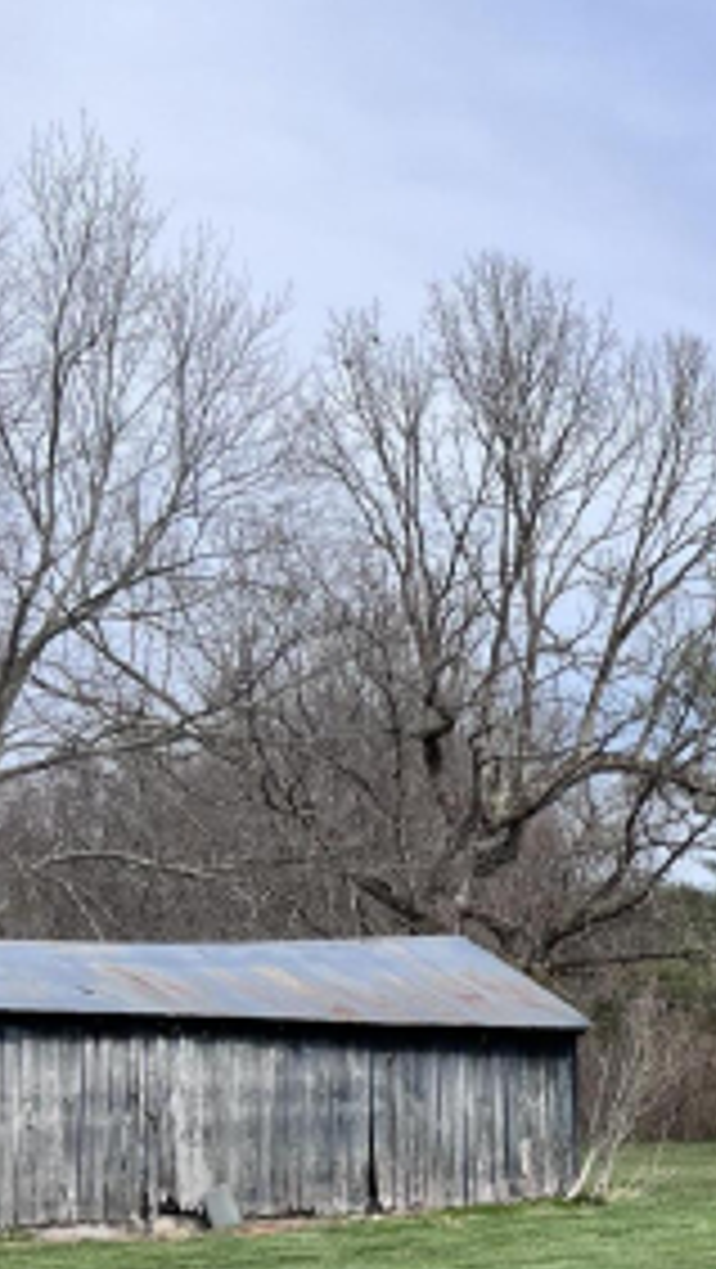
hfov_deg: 16.3
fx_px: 2257
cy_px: 1253
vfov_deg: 29.5
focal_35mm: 67
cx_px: 1112
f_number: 1.5
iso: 50
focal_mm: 5.7
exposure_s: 1/5076
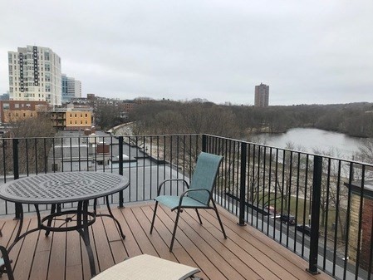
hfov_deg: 63.4
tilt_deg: -5.4
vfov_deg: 49.8
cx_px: 186
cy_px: 140
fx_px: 302
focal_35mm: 28
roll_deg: -0.1
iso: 20
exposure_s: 1/1088
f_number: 1.8
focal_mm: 3.99
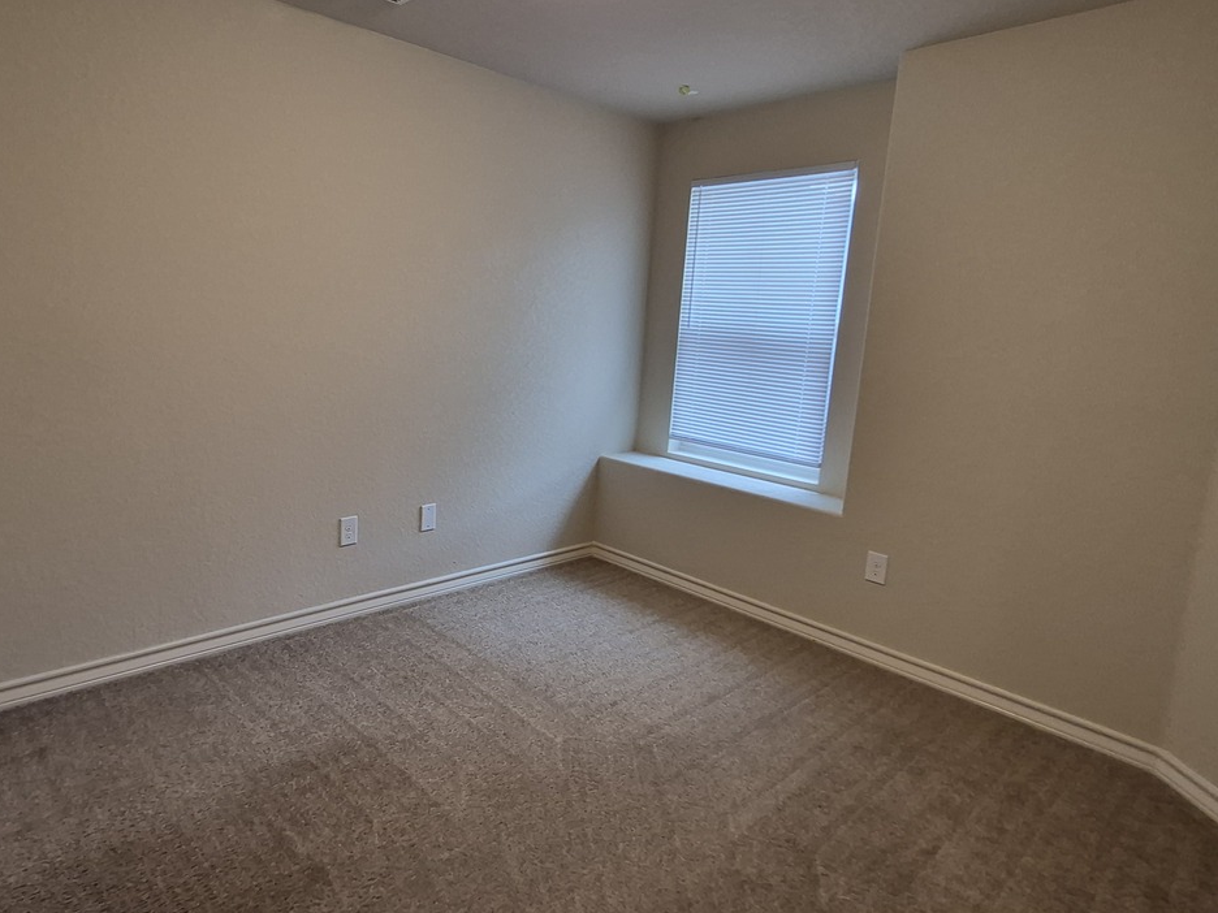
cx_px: 523
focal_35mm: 20
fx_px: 704
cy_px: 410
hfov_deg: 81.3
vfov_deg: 65.8
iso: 200
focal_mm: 1.74
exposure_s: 1/60
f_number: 2.2
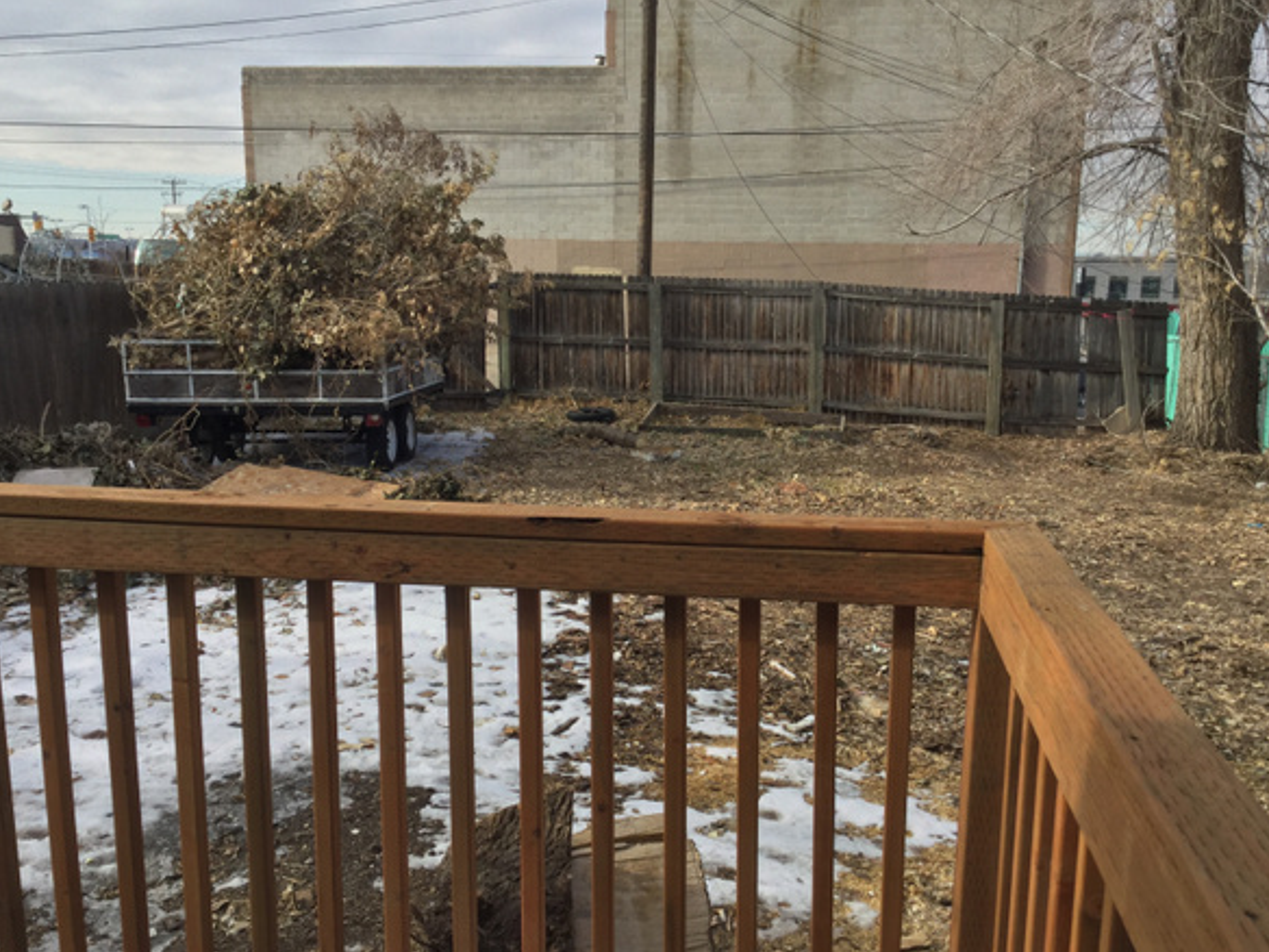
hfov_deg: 53.9
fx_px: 1246
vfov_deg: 41.8
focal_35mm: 34
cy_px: 517
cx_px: 674
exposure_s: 1/769
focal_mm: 3.3
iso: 25
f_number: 2.4
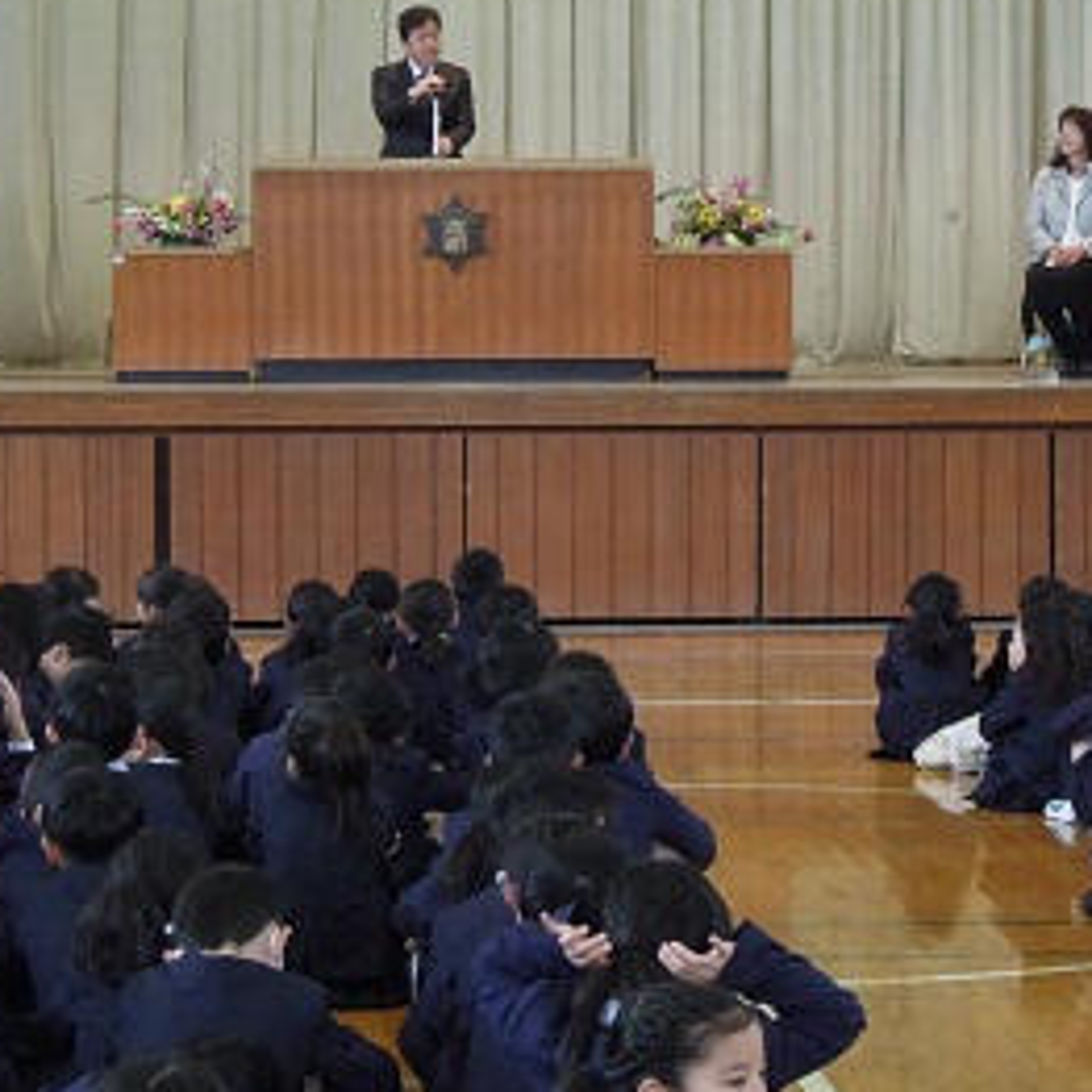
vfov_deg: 14.3
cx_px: 431
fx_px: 4319
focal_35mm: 121
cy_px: 125
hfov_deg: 14.4
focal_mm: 9.9
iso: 400
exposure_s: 1/40
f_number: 4
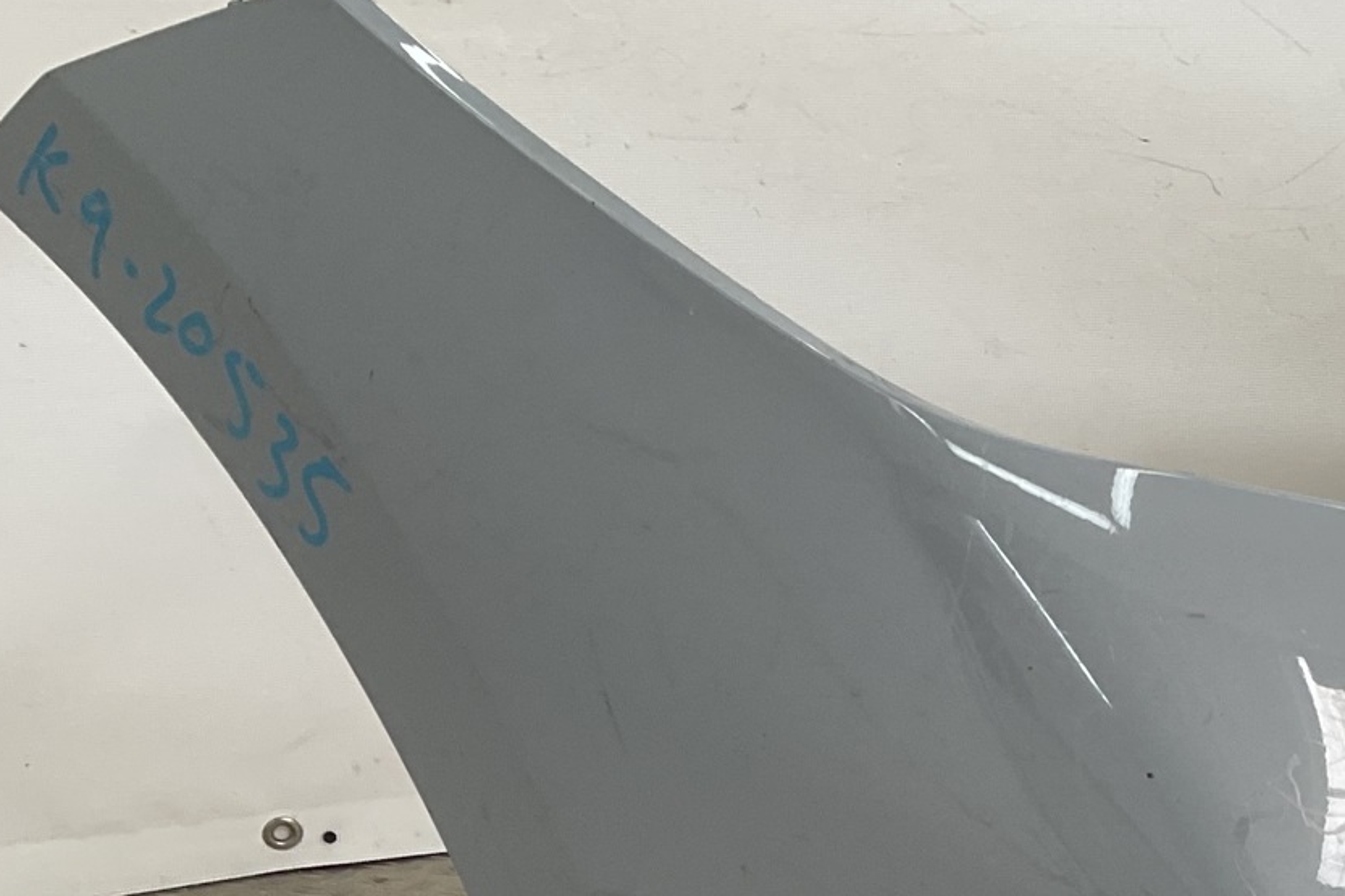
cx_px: 1476
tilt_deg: -25.0
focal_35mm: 73
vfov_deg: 17.6
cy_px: 1122
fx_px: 2727
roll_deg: -4.1
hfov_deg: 25.7
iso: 16
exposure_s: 1/164
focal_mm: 3
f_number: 1.8
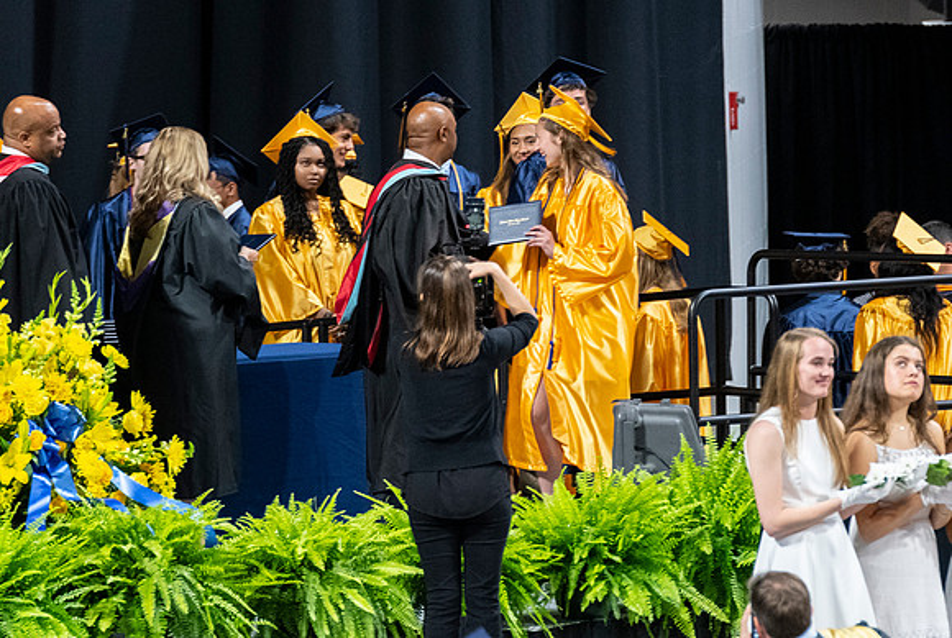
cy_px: 305
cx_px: 571
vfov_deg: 3.4
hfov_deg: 5.1
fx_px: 10702
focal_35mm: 404
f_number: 4
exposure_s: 1/200
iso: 2000
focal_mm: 200
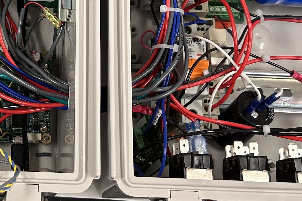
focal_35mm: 77
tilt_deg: -69.0
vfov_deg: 17.3
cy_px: 3
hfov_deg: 25.8
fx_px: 646
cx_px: 53
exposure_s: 1/60
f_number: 1.78
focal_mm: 6.86
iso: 125
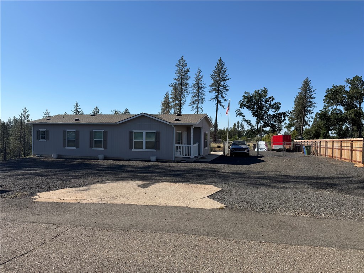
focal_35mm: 24
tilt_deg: -0.2
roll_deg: -1.3
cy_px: 136
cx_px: 182
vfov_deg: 56.8
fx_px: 252
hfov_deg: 71.6
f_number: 1.78
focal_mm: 6.76
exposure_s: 1/4975
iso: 80
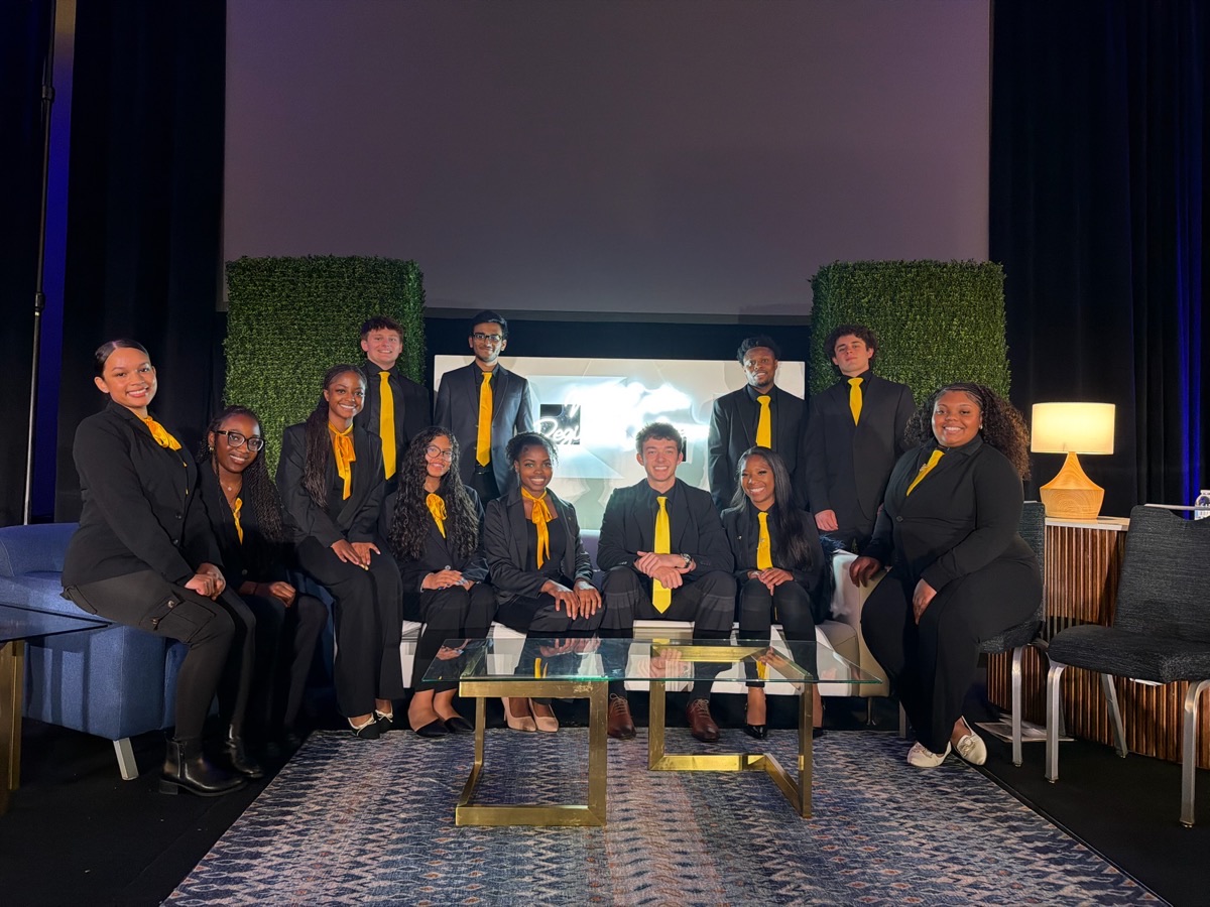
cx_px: 605
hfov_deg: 71.6
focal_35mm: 24
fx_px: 839
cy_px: 454
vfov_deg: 56.8
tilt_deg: +1.5
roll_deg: +0.0
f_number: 1.78
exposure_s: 1/76
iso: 320
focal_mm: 6.76
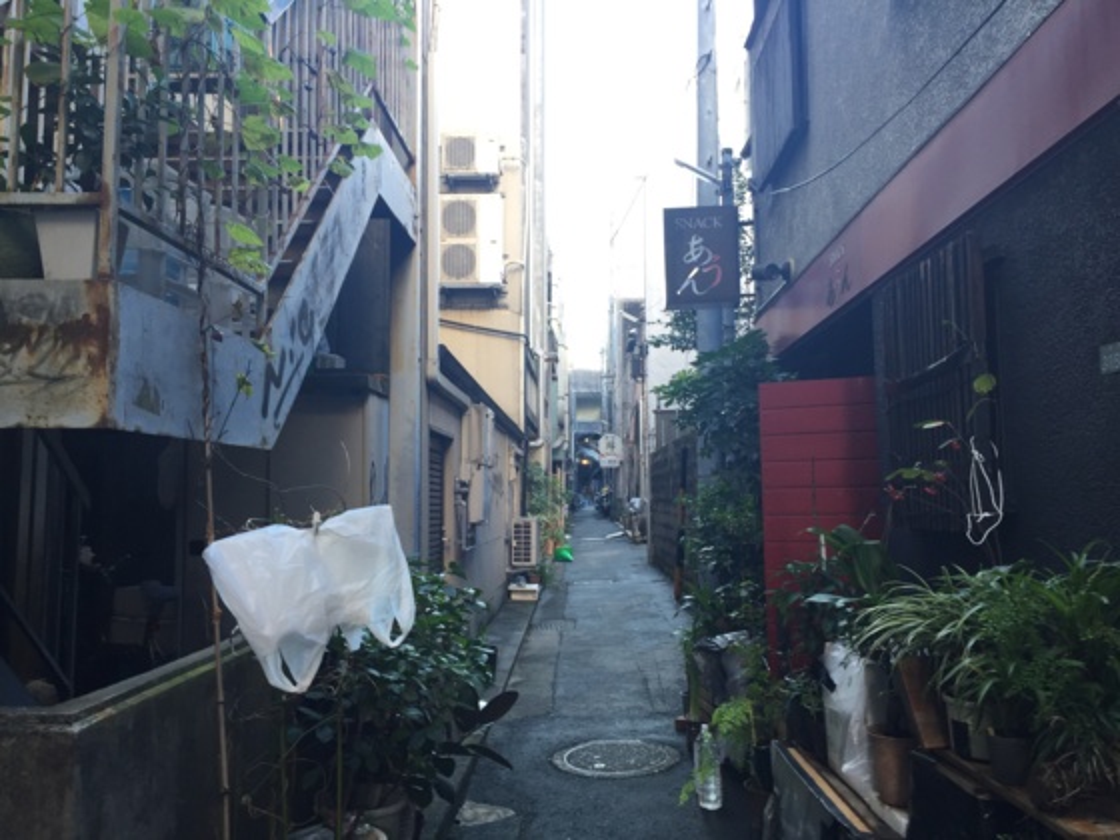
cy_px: 420
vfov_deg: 48.2
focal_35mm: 29
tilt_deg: +3.8
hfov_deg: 61.7
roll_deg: +0.4
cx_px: 560
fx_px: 938
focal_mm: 4.15
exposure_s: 1/60
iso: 40
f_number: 2.2
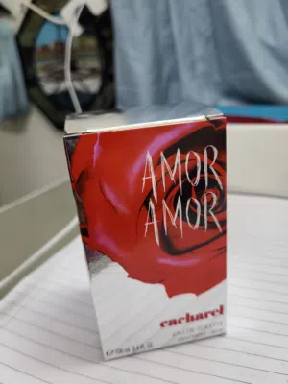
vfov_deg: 67.3
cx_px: 144
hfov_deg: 53.1
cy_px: 192
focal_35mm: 26
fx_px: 288
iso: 160
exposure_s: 1/120
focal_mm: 5.4
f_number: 1.8
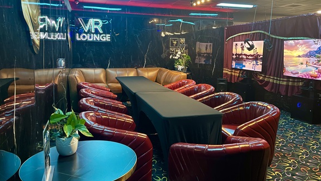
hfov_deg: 66.0
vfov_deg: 40.2
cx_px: 163
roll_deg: -0.3
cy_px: 81
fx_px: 247
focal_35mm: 29
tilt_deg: -6.6
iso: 1000
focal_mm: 4.2
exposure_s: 1/24
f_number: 1.6
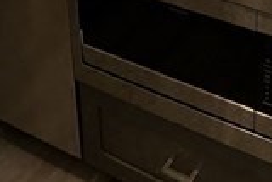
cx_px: 231
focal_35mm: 70
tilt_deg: -12.9
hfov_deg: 28.0
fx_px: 529
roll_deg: +0.1
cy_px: -196
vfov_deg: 15.2
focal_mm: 2.22
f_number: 2.2
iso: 40
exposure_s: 1/222
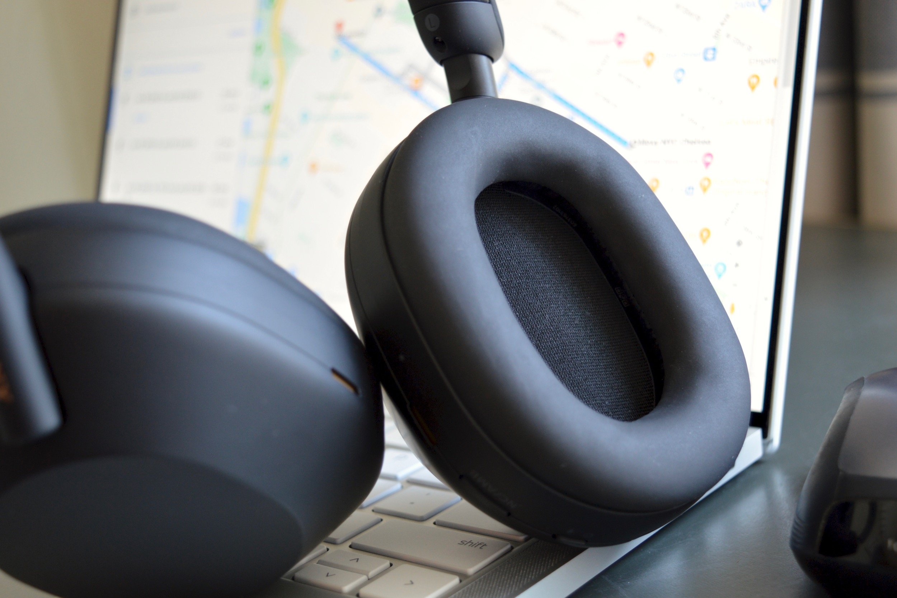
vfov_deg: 25.1
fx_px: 1345
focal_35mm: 54
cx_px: 448
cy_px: 299
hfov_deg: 36.9
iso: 400
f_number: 4.8
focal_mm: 36
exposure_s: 1/20
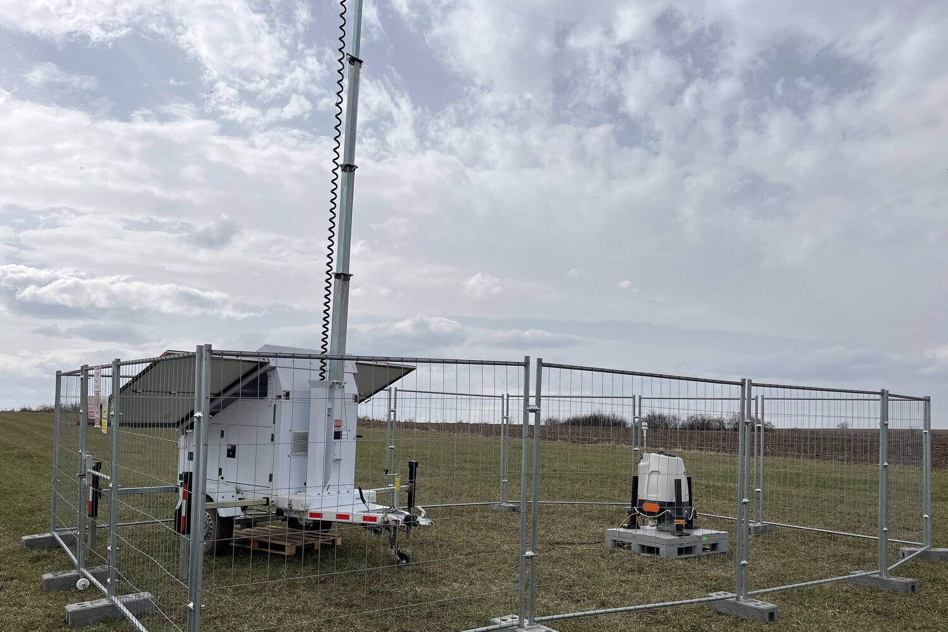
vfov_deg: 44.8
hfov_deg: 63.6
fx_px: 764
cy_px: 377
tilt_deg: +4.3
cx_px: 497
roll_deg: -1.3
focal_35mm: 29
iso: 50
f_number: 1.6
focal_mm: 5.1
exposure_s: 1/7874
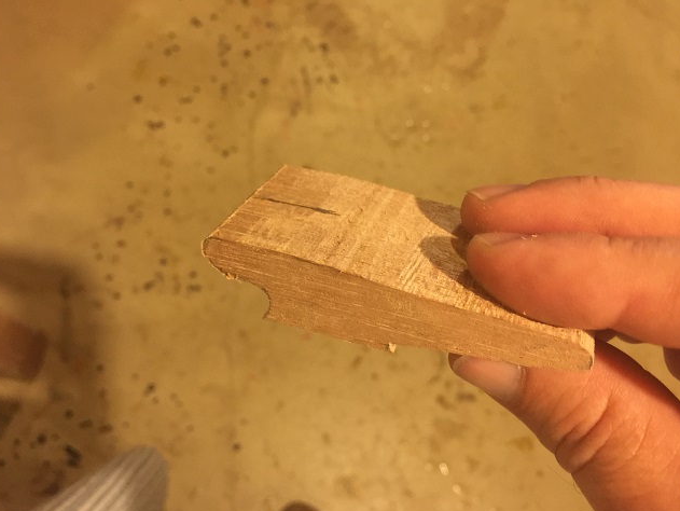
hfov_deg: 59.9
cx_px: 337
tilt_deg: -71.5
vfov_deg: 46.8
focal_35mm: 30
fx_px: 590
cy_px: 263
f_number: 2.2
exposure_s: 1/8
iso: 125
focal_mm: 4.15
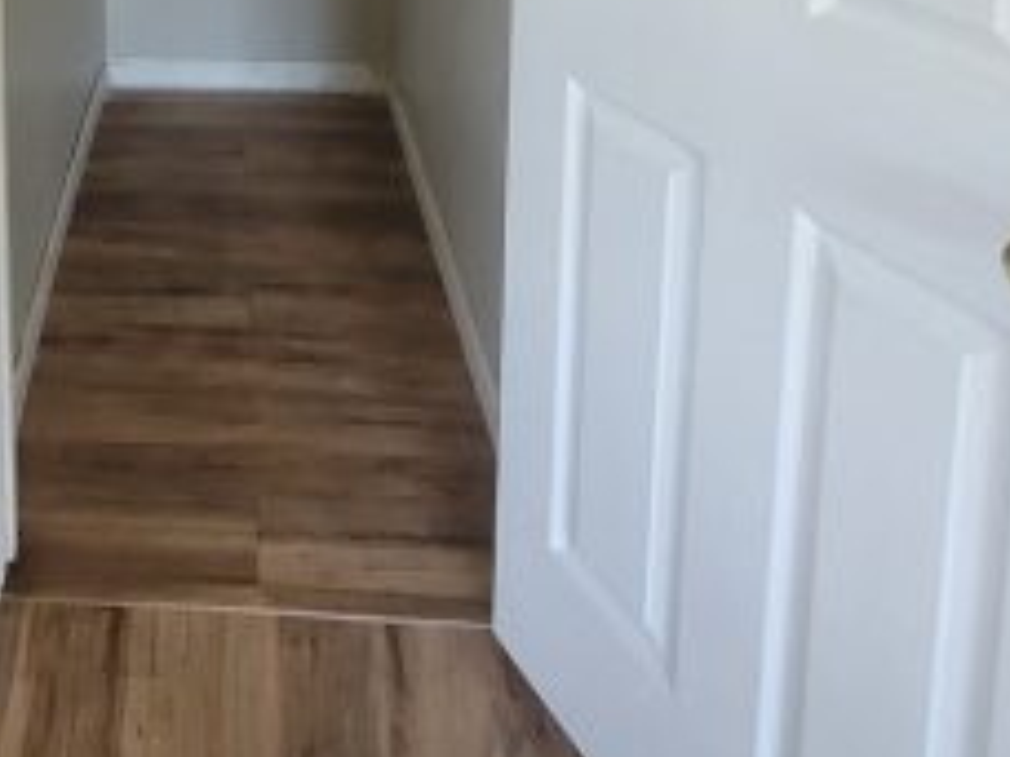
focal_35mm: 38
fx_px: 1109
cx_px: 126
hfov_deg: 45.1
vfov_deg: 29.8
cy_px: -239
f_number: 2.2
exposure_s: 1/60
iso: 160
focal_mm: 1.74
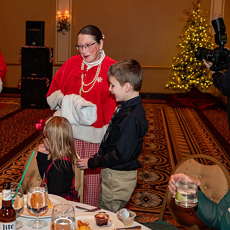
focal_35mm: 49
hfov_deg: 34.0
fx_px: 368
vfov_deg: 34.7
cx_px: 59
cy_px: 115
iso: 2500
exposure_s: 1/125
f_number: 3.2
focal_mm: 25.4
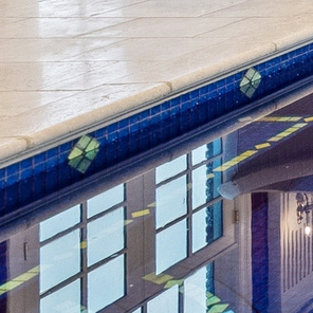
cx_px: 981
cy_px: -229
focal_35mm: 94
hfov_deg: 10.8
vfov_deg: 16.0
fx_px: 962
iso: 1600
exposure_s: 1/40
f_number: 5
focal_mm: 16
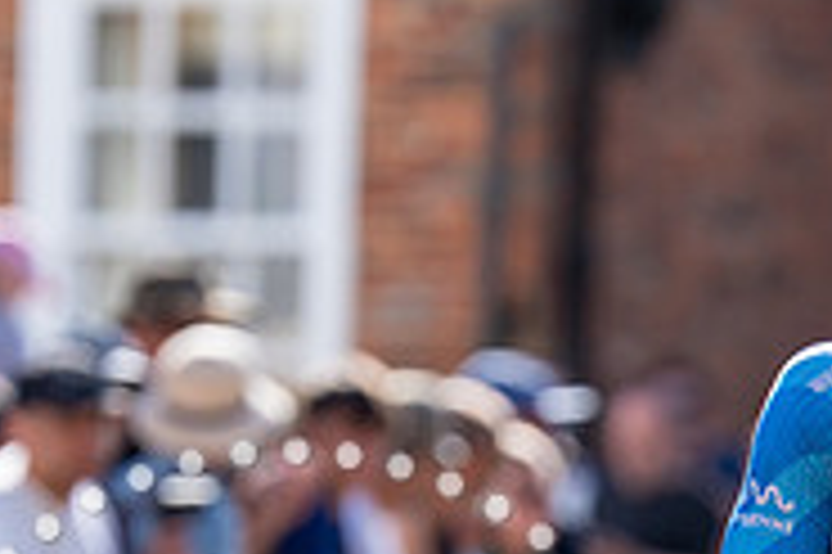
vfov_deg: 2.5
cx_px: 994
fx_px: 12884
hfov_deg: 3.7
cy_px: 633
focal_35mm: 558
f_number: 3.5
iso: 200
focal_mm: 178
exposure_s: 1/1000
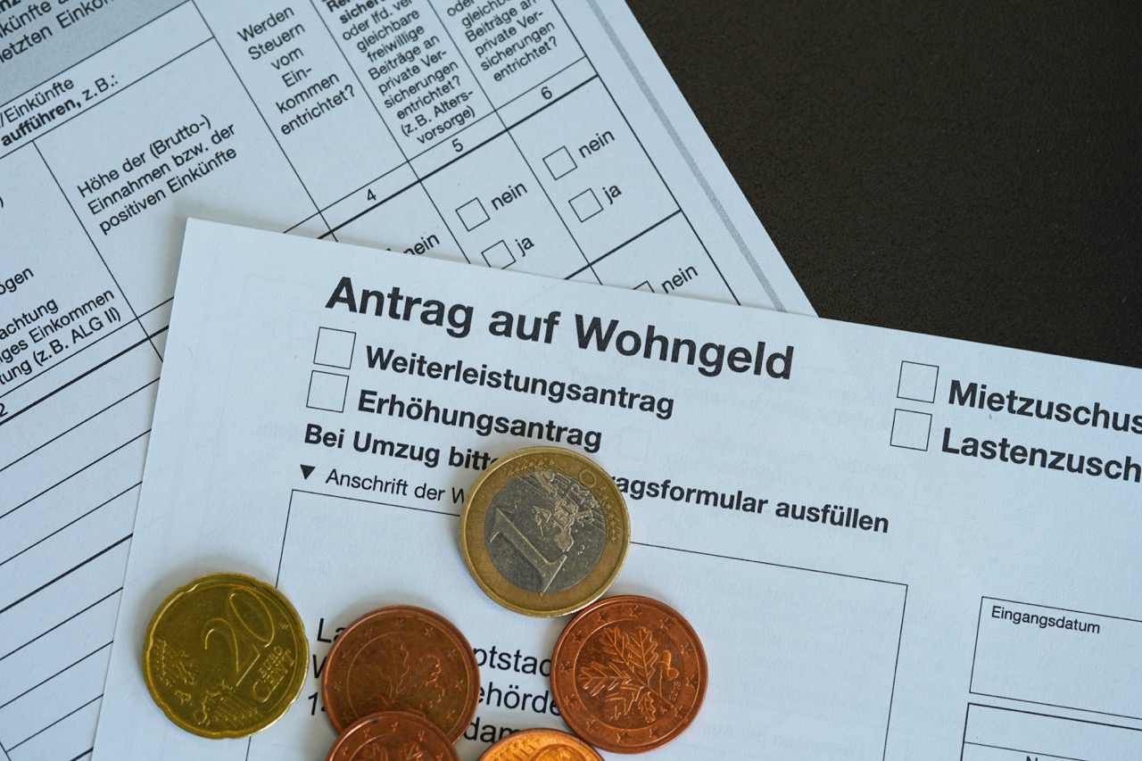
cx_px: 571
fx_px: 2220
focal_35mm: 70
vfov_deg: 19.5
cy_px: 380
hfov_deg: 28.8
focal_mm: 70
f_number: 5
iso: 800
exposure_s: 1/160
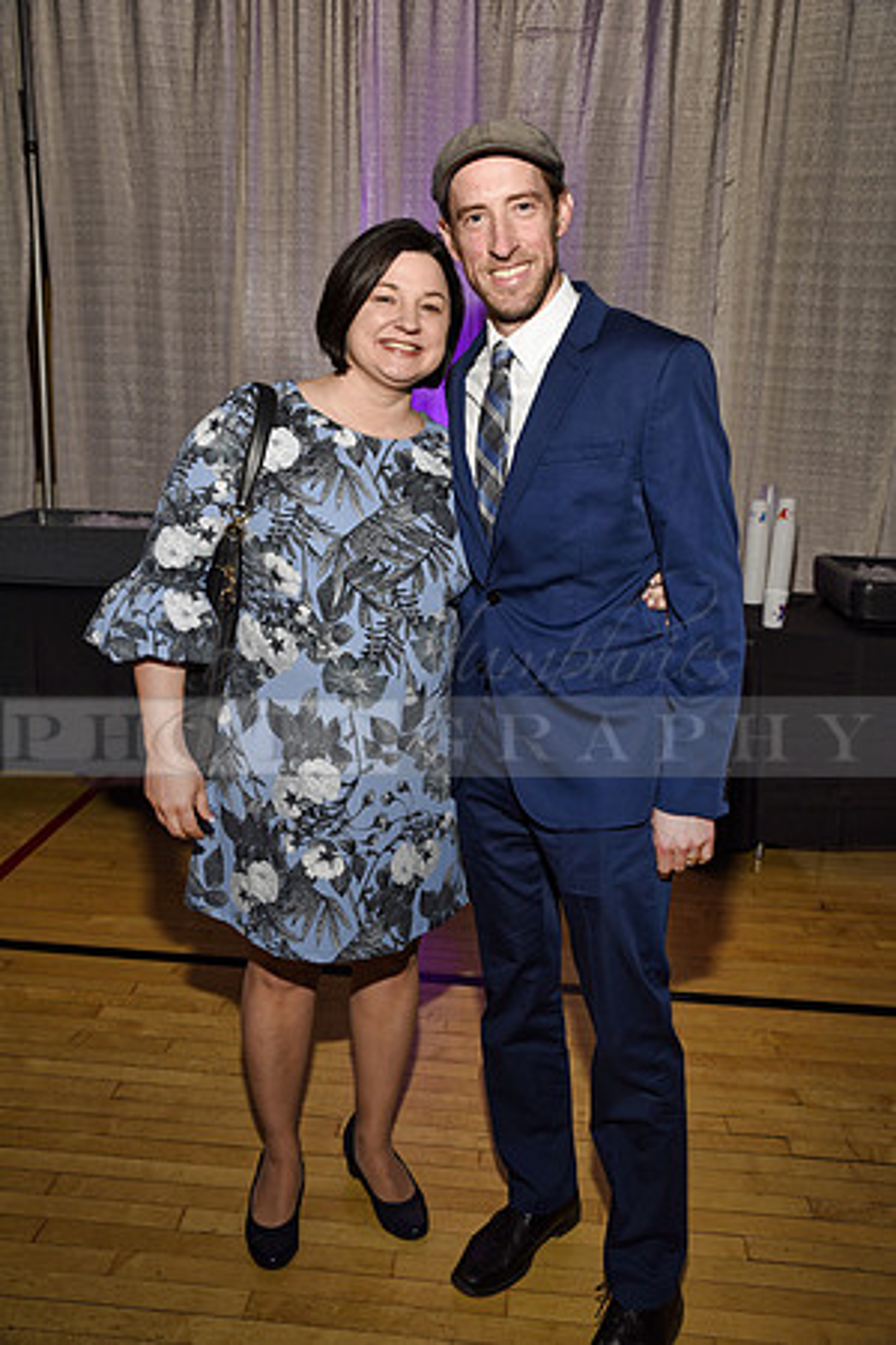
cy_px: 672
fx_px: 1157
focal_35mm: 31
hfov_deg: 42.3
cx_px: 448
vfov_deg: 60.3
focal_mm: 31
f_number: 5
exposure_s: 1/60
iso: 200
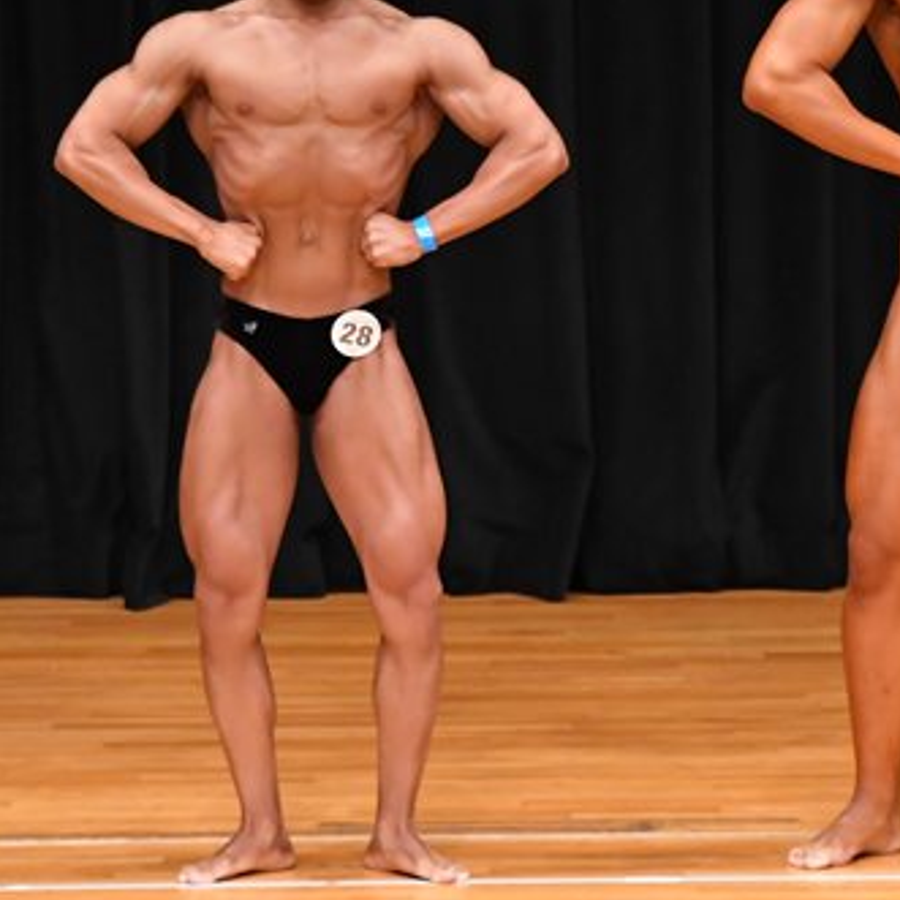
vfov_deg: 3.3
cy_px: 264
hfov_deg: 3.3
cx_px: 570
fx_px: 15796
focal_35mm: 537
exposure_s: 1/400
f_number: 5.6
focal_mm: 180
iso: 4000
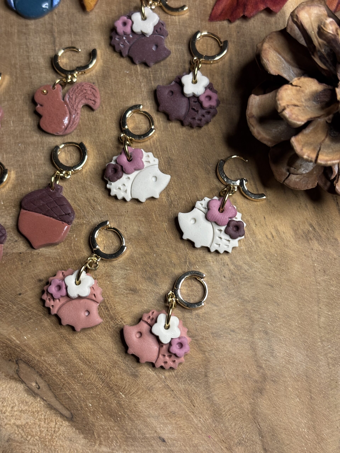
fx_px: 681
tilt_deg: -77.3
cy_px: 226
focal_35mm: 52
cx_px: 170
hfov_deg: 28.0
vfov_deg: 36.8
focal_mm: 5.96
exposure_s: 1/60
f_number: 1.6
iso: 160
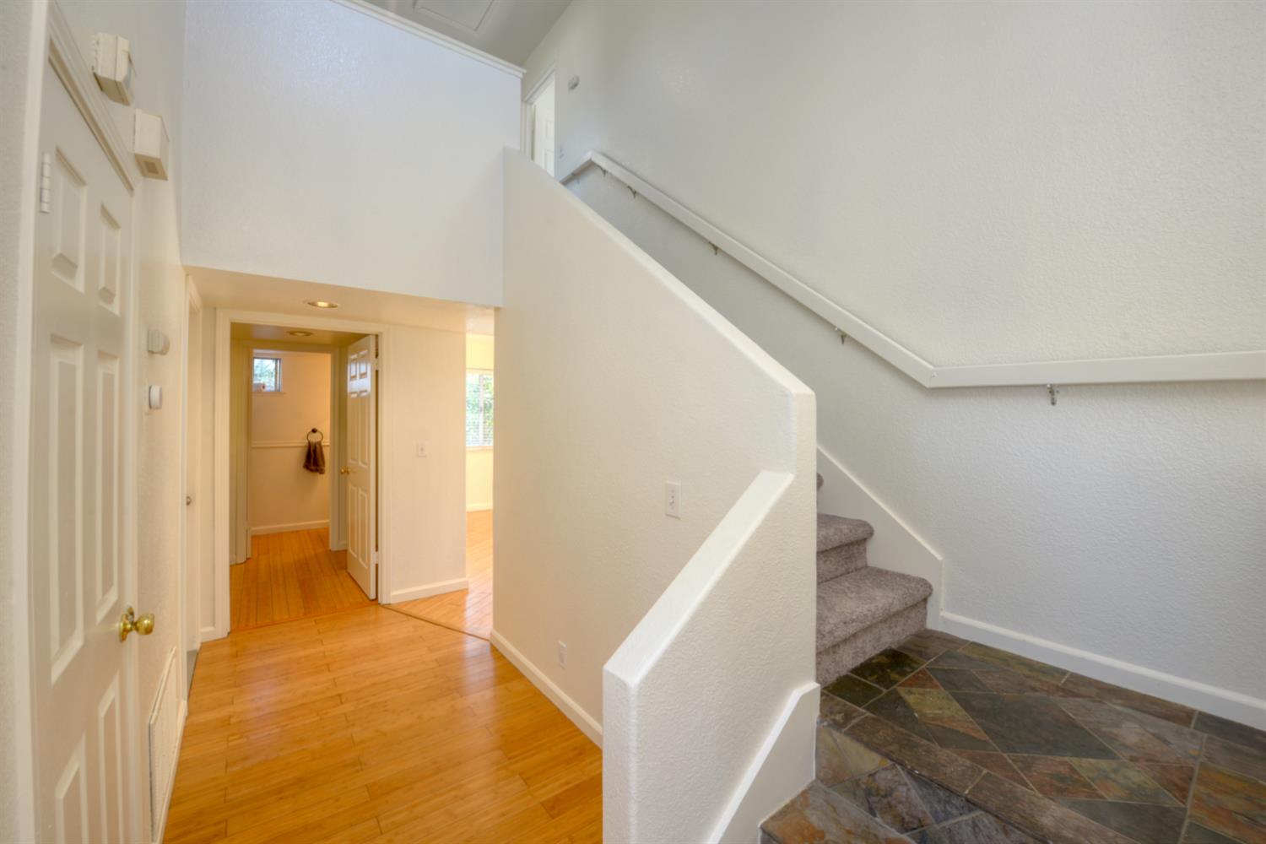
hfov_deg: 104.3
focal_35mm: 14
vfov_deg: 81.2
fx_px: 492
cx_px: 633
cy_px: 422
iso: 400
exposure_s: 1/20
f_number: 10
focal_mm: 14
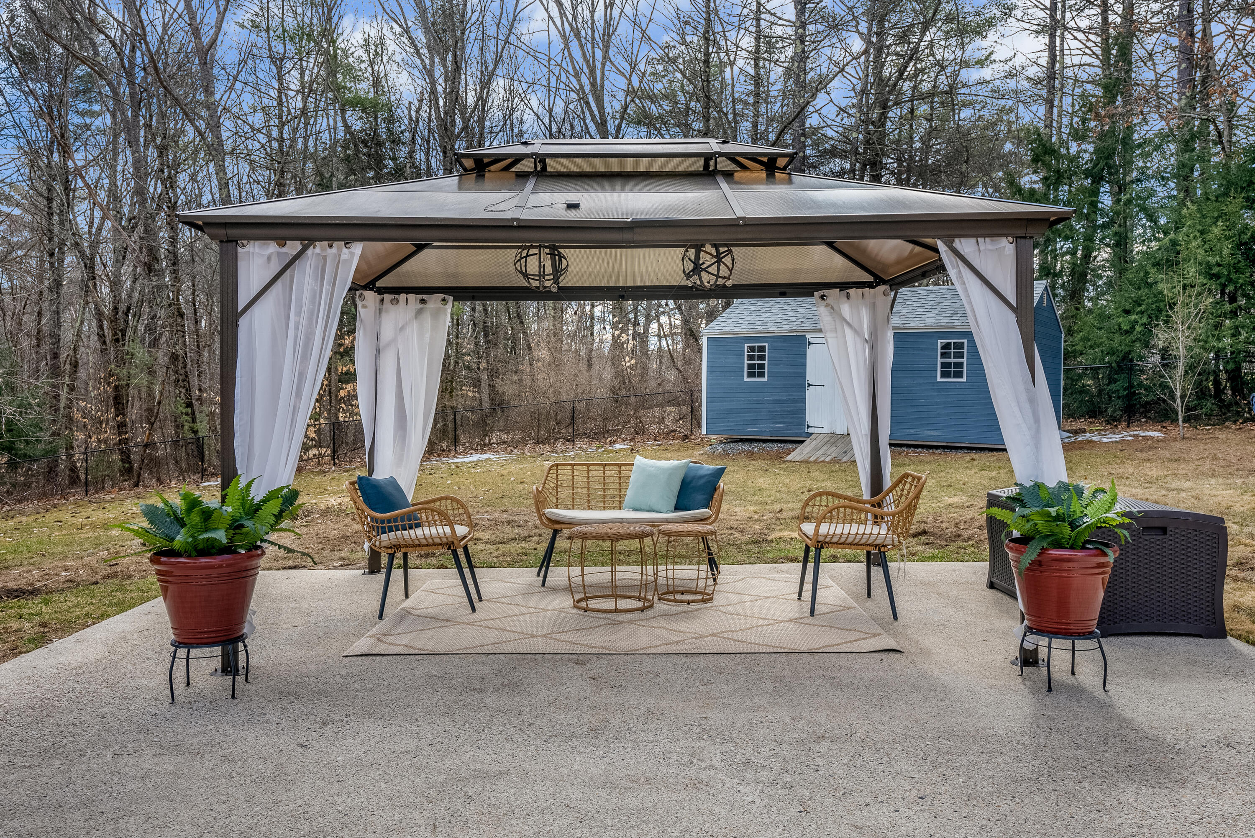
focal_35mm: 29
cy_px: 419
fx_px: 1011
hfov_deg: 63.6
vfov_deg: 45.0
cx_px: 628
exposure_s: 1/8000
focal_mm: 29
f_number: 7.1
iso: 320
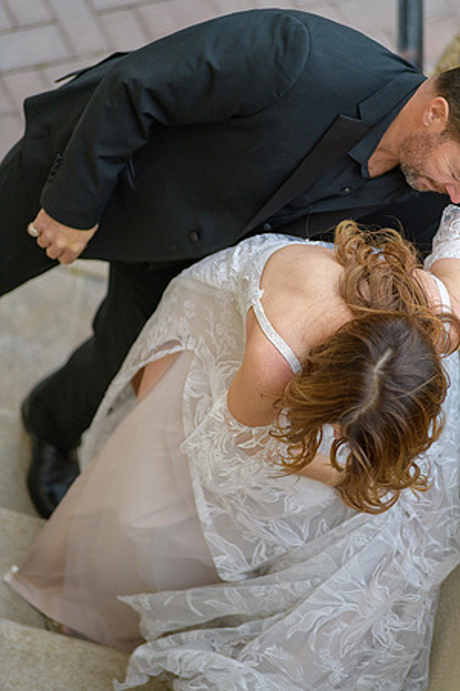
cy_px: 346
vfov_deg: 10.3
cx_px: 230
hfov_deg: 6.9
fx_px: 3833
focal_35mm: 200
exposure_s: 1/2000
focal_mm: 200
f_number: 2.8
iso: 400
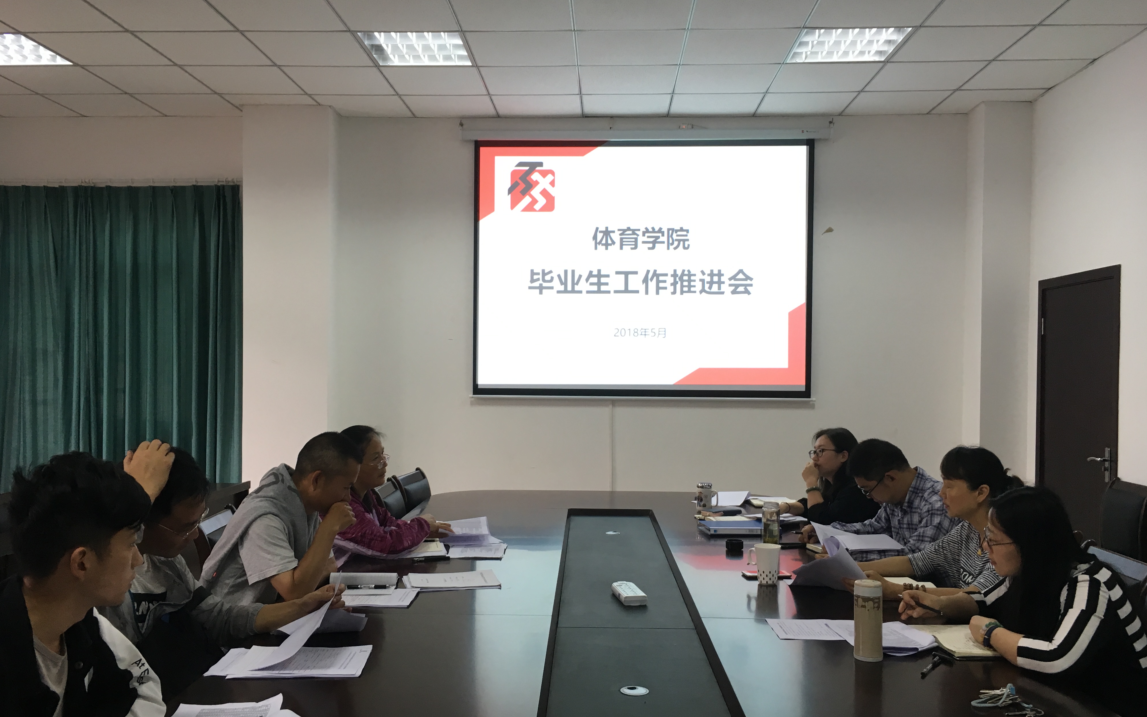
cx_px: 572
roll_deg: -1.4
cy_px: 378
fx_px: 969
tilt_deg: +0.0
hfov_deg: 61.2
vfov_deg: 40.6
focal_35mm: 31
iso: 80
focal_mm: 4.15
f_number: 2.2
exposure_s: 1/33
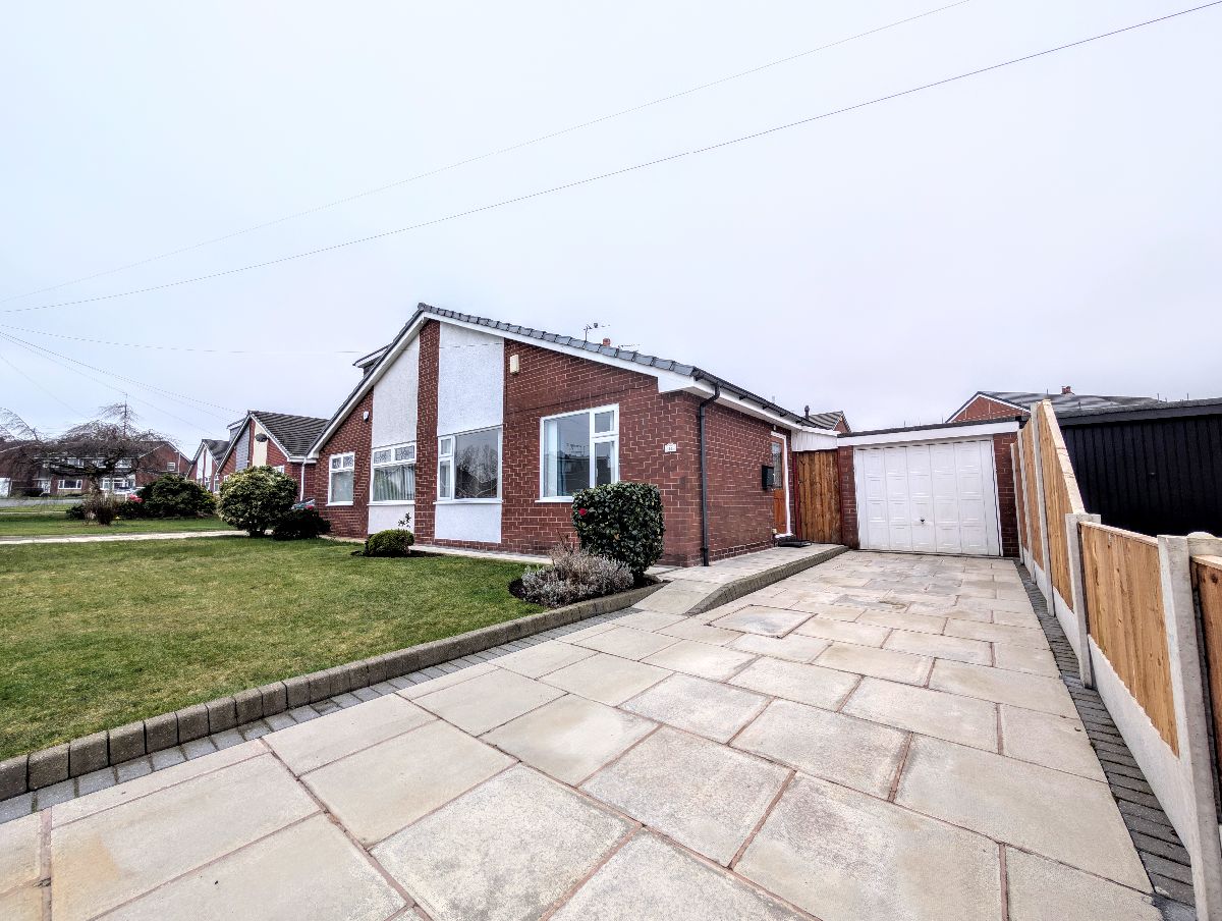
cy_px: 460
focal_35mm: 12
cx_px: 611
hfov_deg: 110.4
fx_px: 424
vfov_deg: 94.7
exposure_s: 1/473
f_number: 1.7
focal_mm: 2.02
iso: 50
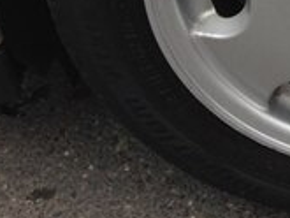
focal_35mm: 132
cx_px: 557
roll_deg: +2.2
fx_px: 1107
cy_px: -182
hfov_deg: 13.2
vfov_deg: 10.5
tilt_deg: -28.4
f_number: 2.4
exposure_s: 1/218
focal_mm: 4.12
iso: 50
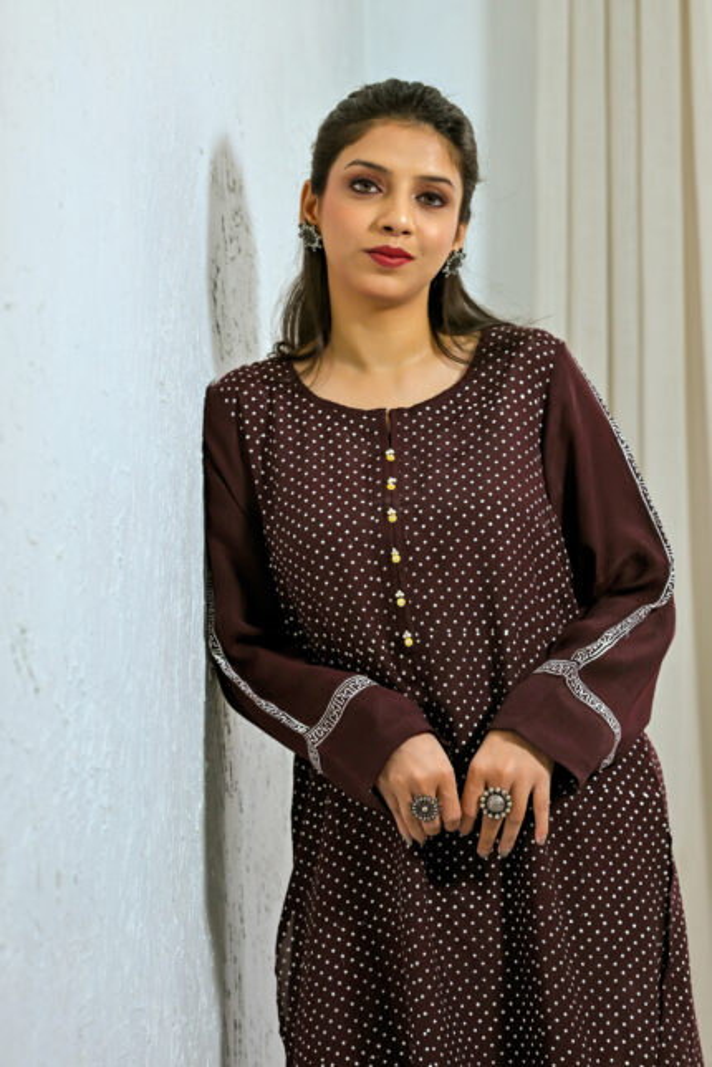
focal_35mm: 135
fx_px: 4005
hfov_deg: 10.2
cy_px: 534
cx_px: 356
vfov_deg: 15.2
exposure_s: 1/200
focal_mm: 135
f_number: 5
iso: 500
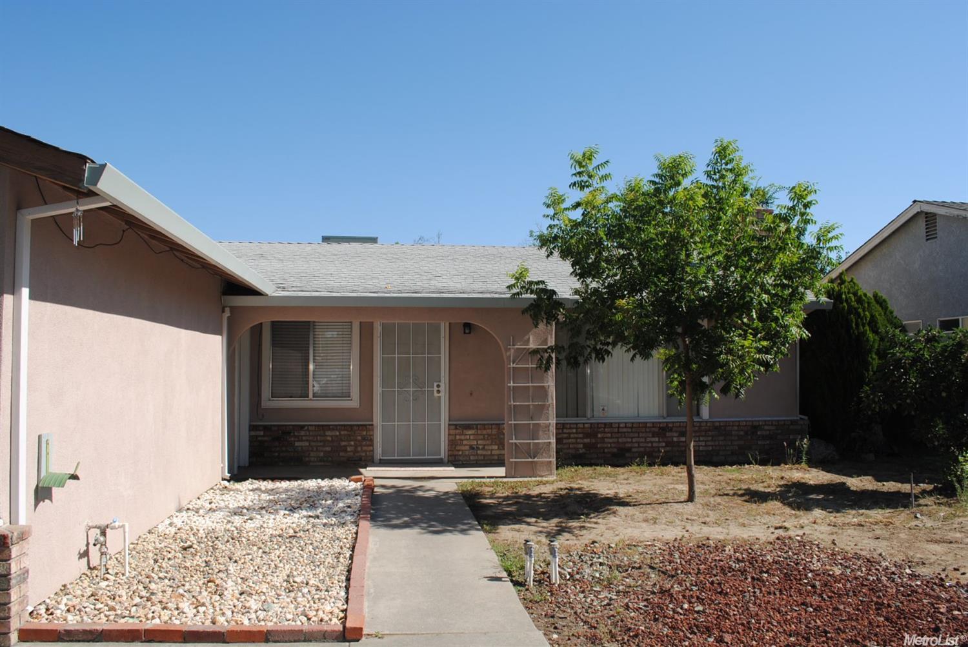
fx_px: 727
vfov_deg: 48.0
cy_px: 324
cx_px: 484
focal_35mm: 27
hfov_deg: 67.3
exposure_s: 1/200
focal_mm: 18
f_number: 9
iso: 100
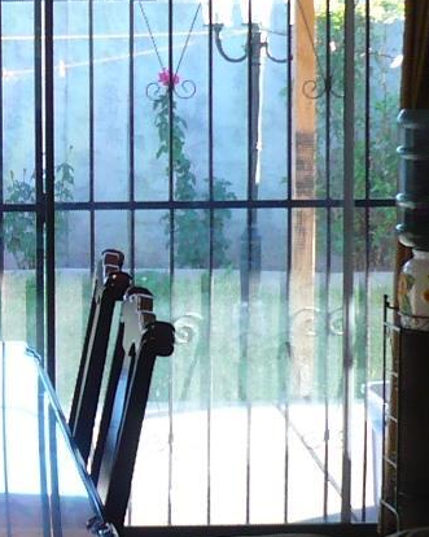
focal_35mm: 132
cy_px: 160
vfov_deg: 14.6
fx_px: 2096
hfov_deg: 11.5
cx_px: -60
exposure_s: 1/25
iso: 200
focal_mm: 5.8
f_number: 2.8
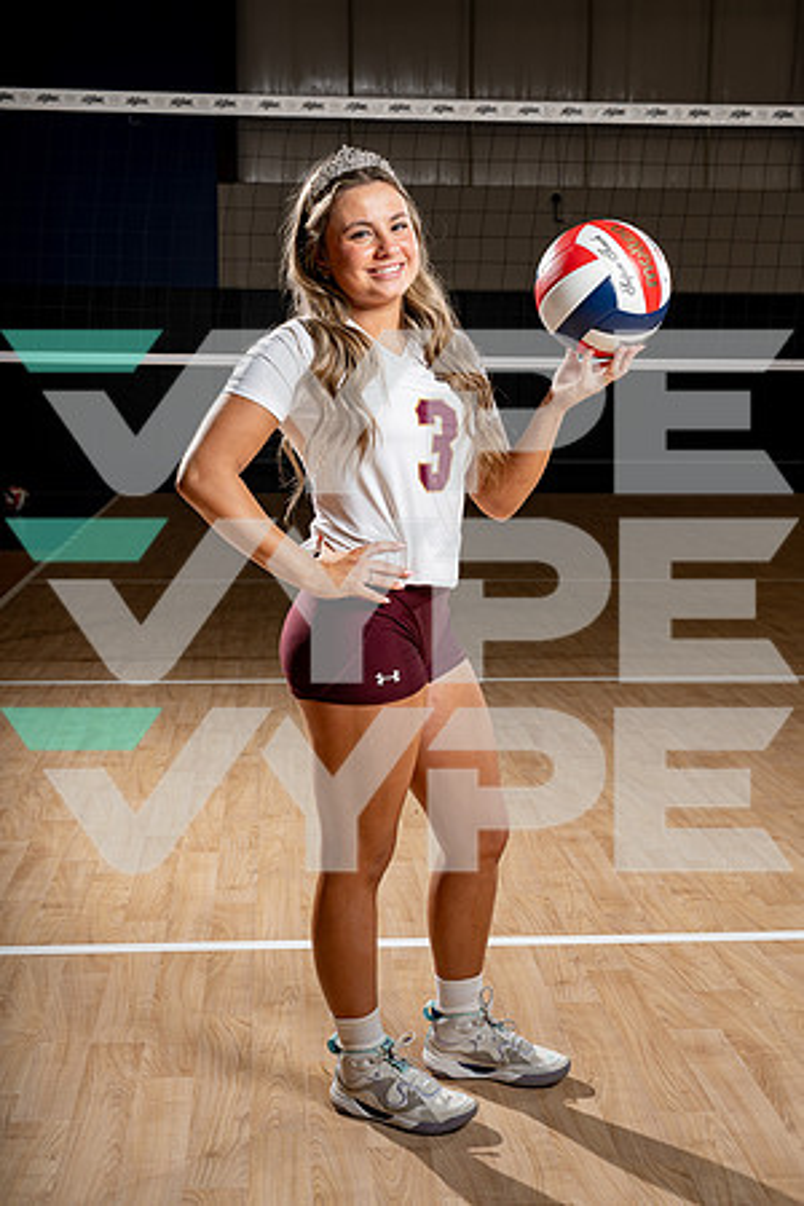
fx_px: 1608
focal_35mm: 48
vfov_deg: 41.1
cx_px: 402
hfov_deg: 28.1
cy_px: 603
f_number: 8
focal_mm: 48
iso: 100
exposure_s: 1/250
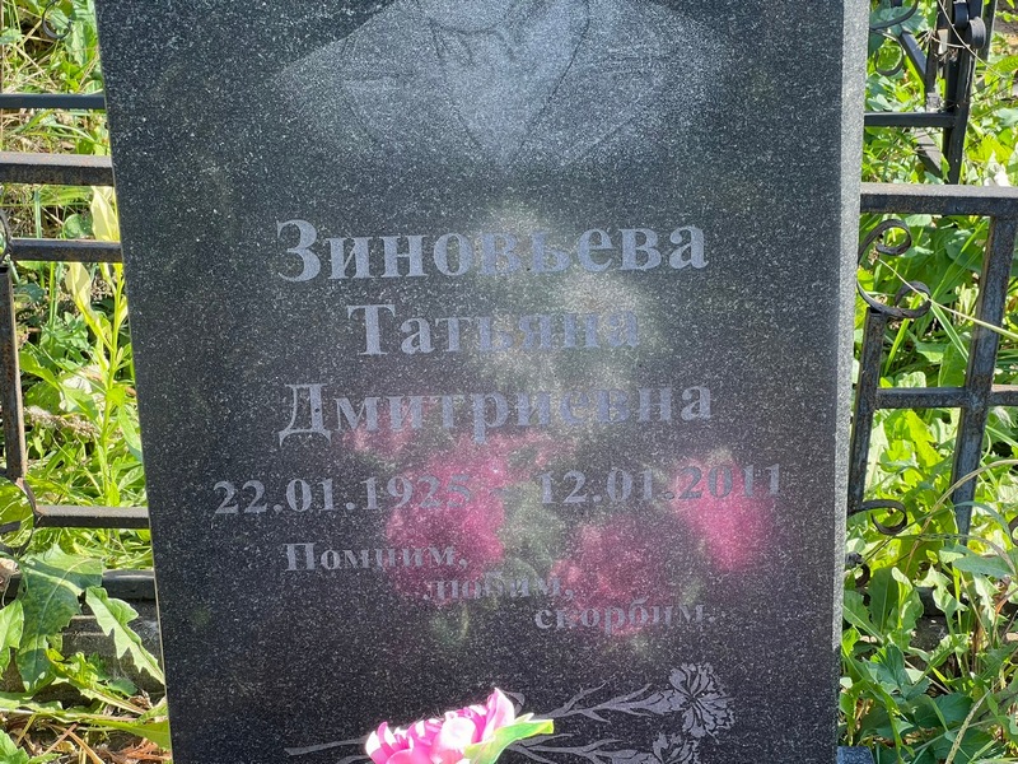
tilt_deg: -27.9
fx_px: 2264
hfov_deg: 25.3
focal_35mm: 77
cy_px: 382
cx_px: 509
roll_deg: -2.4
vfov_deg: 19.1
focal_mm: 9
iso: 32
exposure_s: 1/99
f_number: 2.8
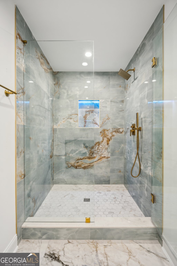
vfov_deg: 96.7
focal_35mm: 16
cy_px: 133
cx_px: 88
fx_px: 118
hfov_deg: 73.7
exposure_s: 1/40
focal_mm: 16
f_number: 5.6
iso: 400
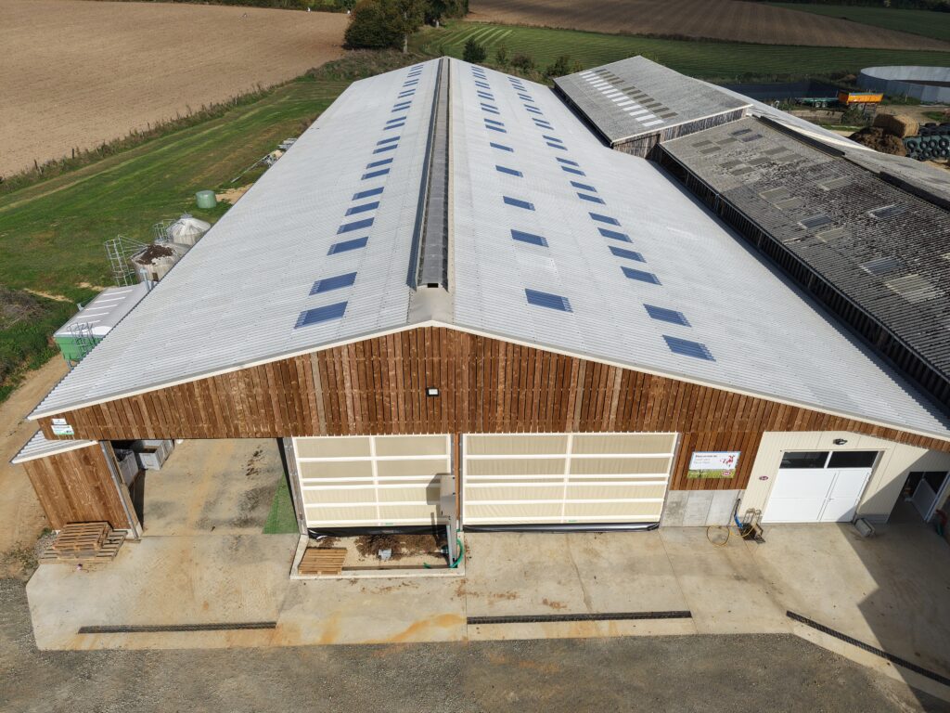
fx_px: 659
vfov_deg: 56.8
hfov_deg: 71.6
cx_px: 475
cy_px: 356
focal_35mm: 24
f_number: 1.8
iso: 130
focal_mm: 8.67
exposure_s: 1/6000
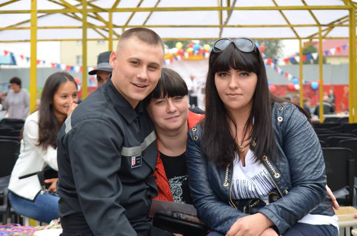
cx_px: 178
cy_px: 118
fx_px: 816
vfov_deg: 16.5
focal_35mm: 82
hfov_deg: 24.7
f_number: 5.6
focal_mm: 55
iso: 200
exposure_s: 1/125
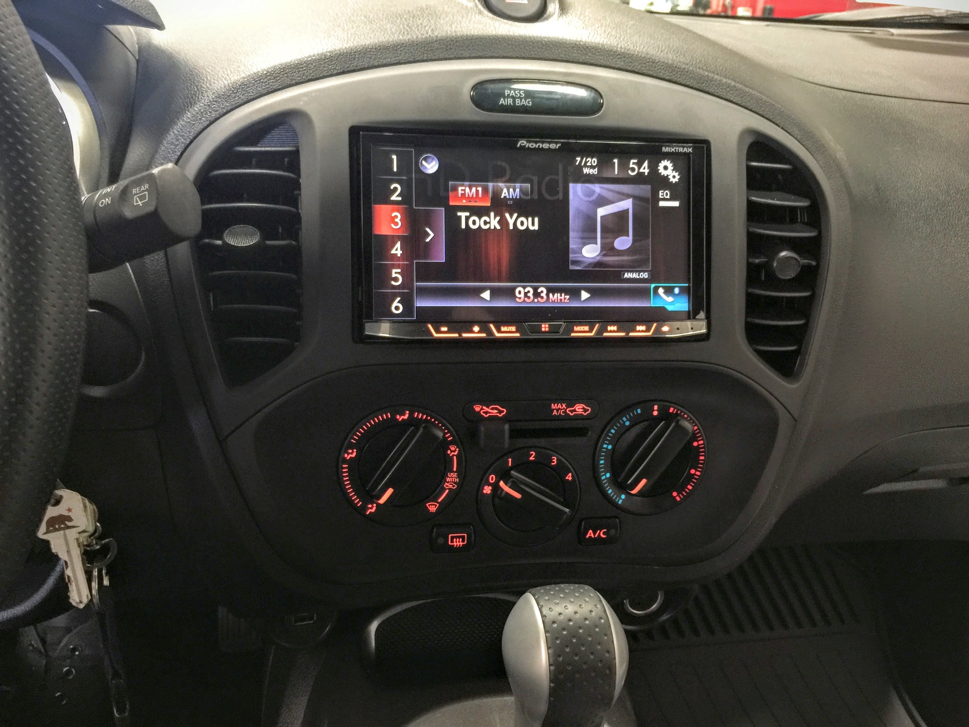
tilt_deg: -23.5
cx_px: 484
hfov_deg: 61.7
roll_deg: -4.2
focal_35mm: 29
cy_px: 364
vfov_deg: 48.2
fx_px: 812
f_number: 2.2
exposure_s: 1/4
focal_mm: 4.15
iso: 80
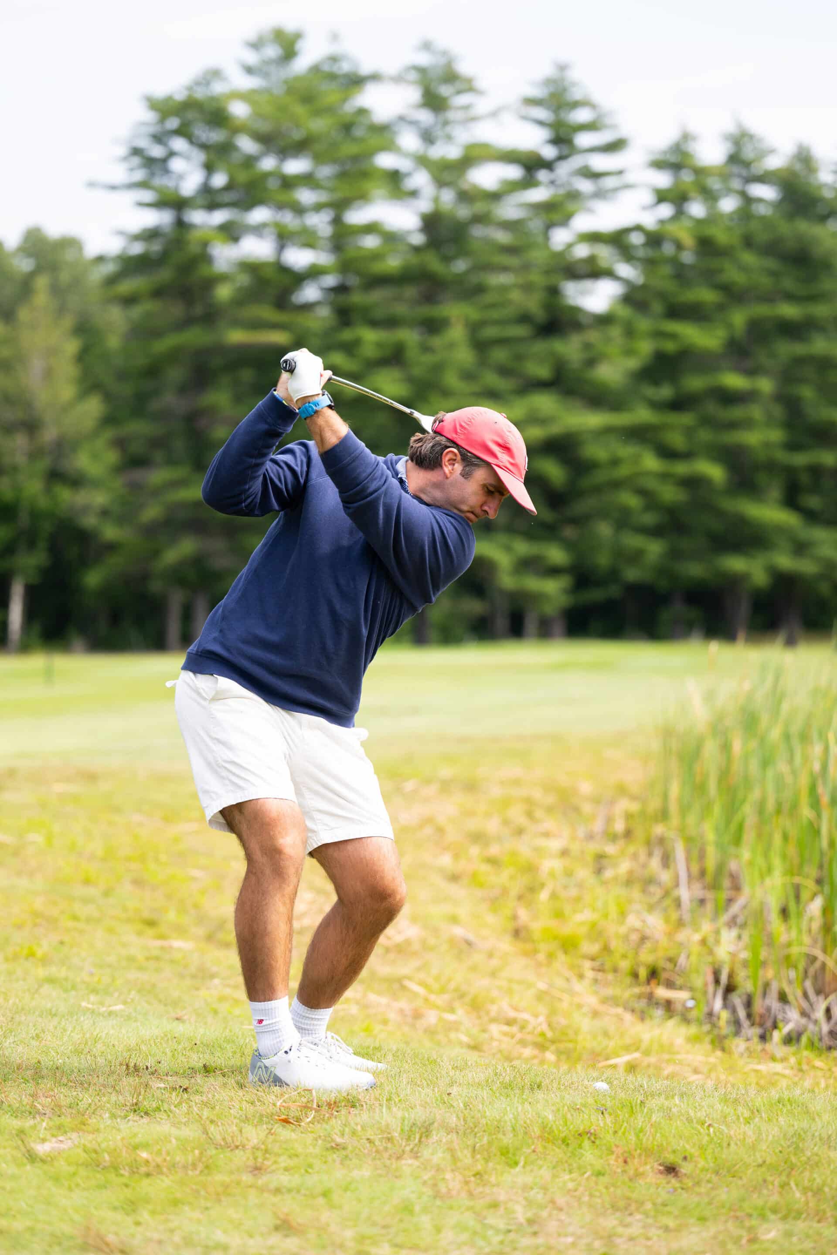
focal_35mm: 101
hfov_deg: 13.6
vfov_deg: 20.2
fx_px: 3522
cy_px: 628
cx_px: 418
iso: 110
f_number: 2.8
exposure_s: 1/800
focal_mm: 101
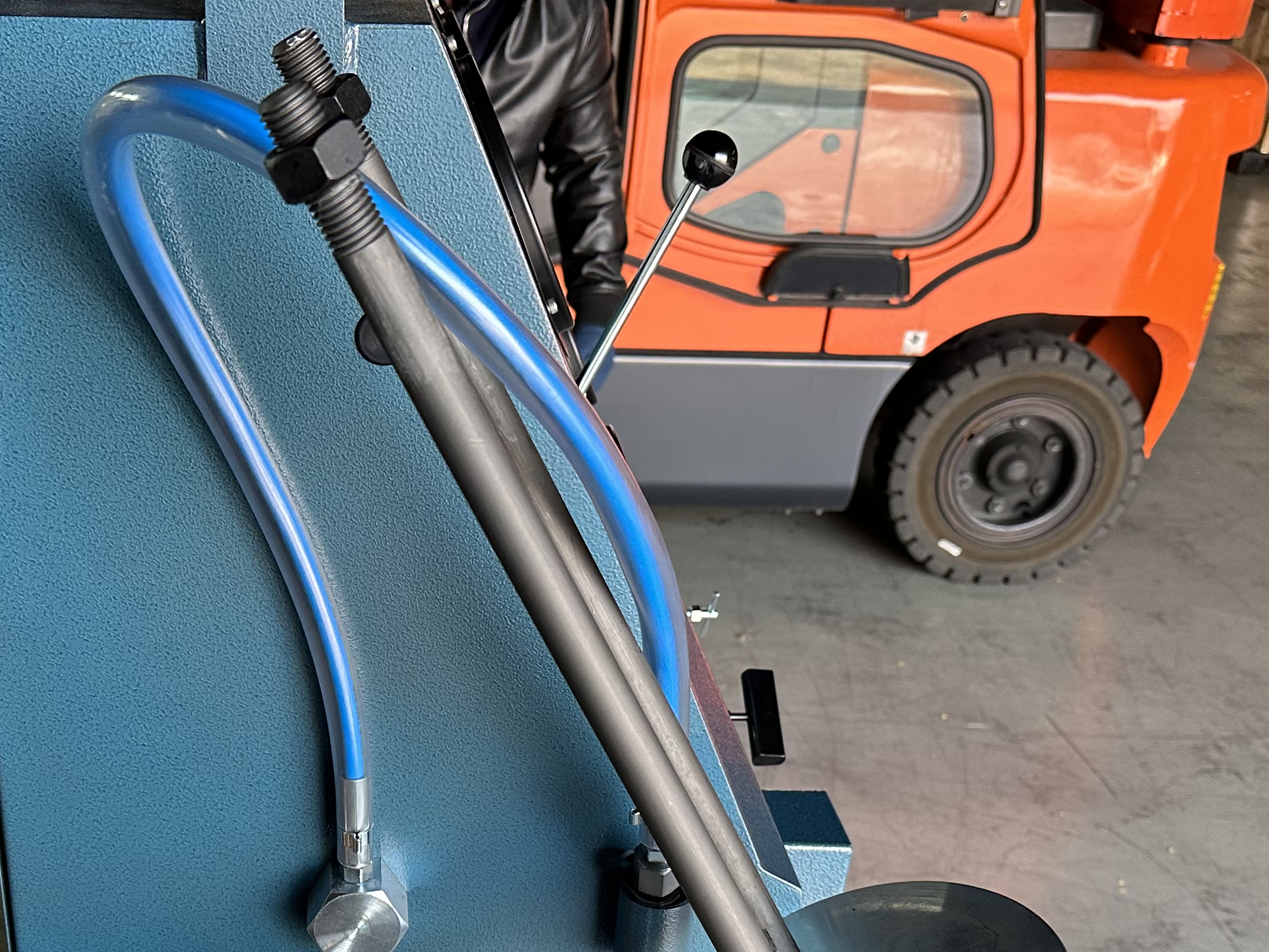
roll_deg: -2.1
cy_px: 759
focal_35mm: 45
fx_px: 1650
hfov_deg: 41.4
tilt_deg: -30.7
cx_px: 403
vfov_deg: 31.4
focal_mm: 6.86
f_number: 1.78
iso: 200
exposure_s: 1/121
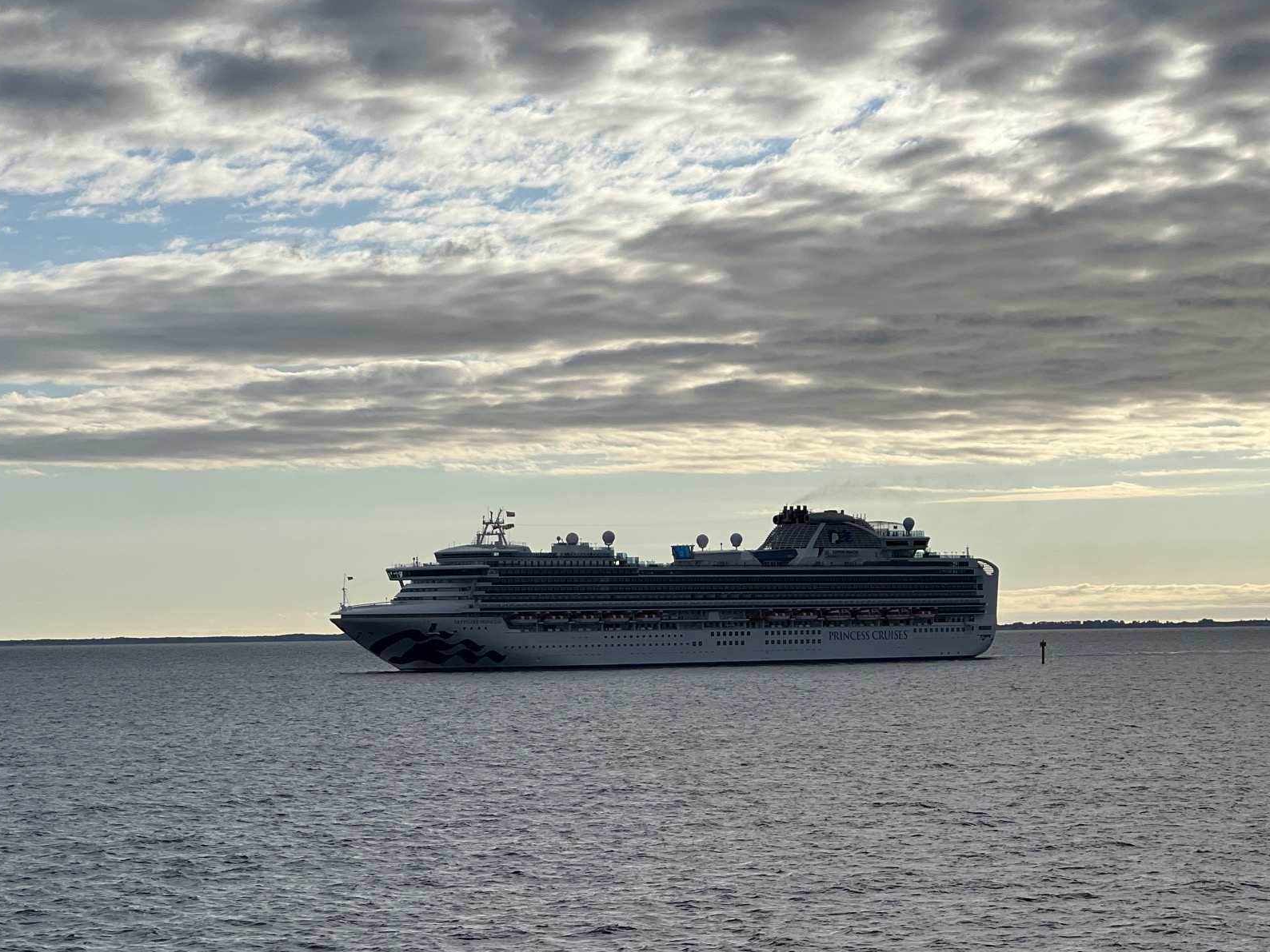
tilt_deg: +0.7
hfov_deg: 20.2
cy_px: 554
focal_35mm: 97
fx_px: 3559
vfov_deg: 15.2
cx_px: 637
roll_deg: +1.3
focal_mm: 9
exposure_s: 1/1727
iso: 32
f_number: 2.8
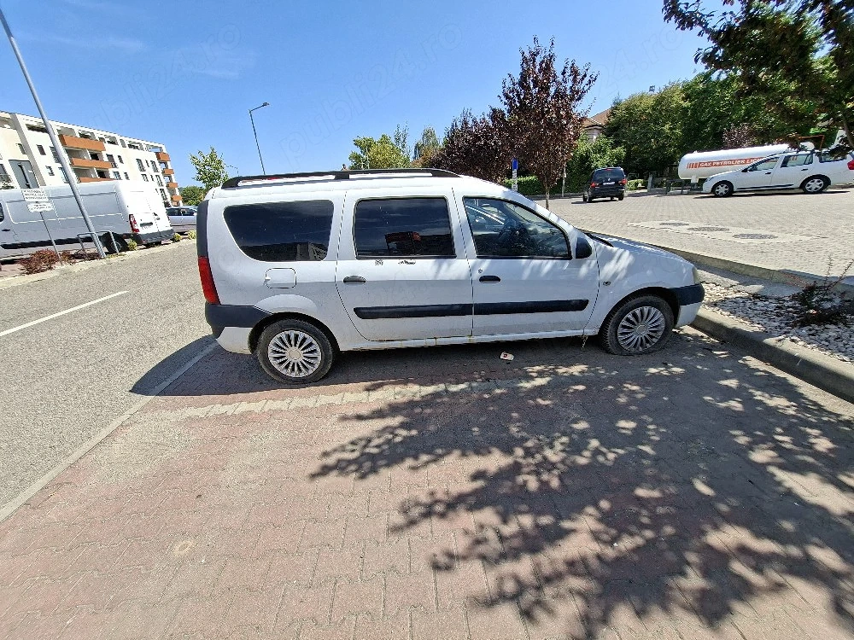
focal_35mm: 13
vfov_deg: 89.9
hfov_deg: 106.2
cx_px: 427
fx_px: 321
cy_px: 320
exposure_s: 1/909
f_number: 2.2
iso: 40
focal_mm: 1.74
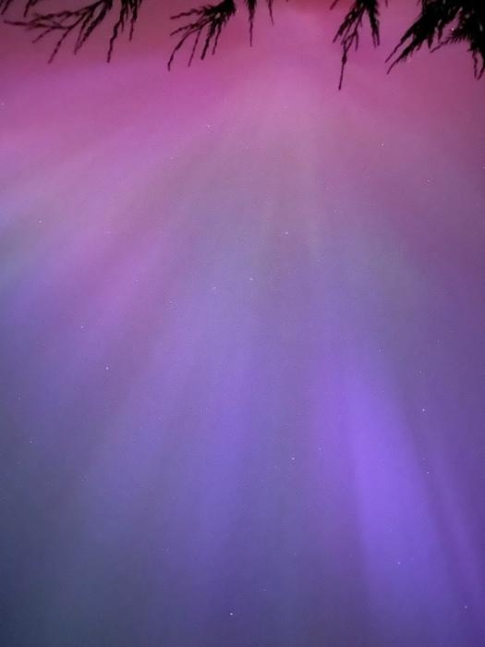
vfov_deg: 67.3
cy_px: 324
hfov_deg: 53.1
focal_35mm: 26
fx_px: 486
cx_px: 242
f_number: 1.8
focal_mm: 4.25
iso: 3200
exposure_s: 1.1
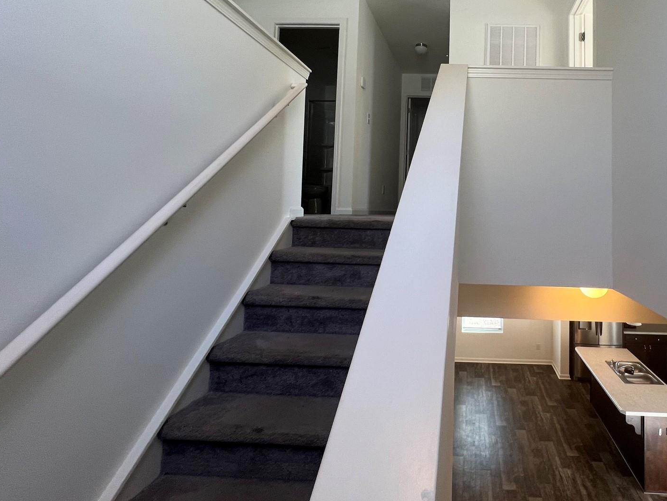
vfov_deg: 67.7
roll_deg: -1.0
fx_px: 366
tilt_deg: +3.2
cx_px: 468
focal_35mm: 19
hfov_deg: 80.5
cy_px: 188
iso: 125
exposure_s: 1/120
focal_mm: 1.57
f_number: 1.8
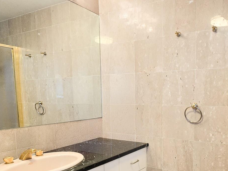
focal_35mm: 29
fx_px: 191
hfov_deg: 59.4
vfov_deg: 47.2
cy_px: 119
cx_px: 161
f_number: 2.2
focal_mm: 2.2
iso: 160
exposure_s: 1/60
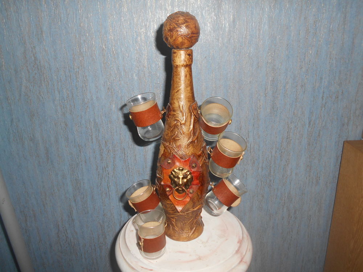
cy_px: 136
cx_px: 182
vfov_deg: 46.8
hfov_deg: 60.0
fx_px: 315
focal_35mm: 30
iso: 80
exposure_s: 1/25
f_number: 3.4
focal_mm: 5.1
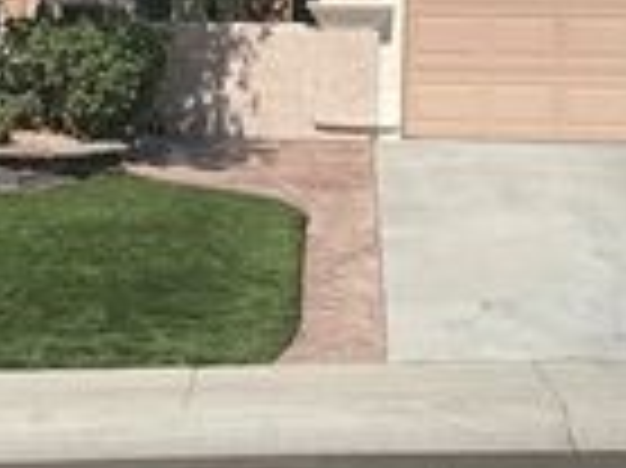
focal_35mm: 125
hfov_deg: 15.6
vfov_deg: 11.8
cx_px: 36
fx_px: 2259
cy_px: 236
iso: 32
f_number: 1.6
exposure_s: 1/5291
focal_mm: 4.2
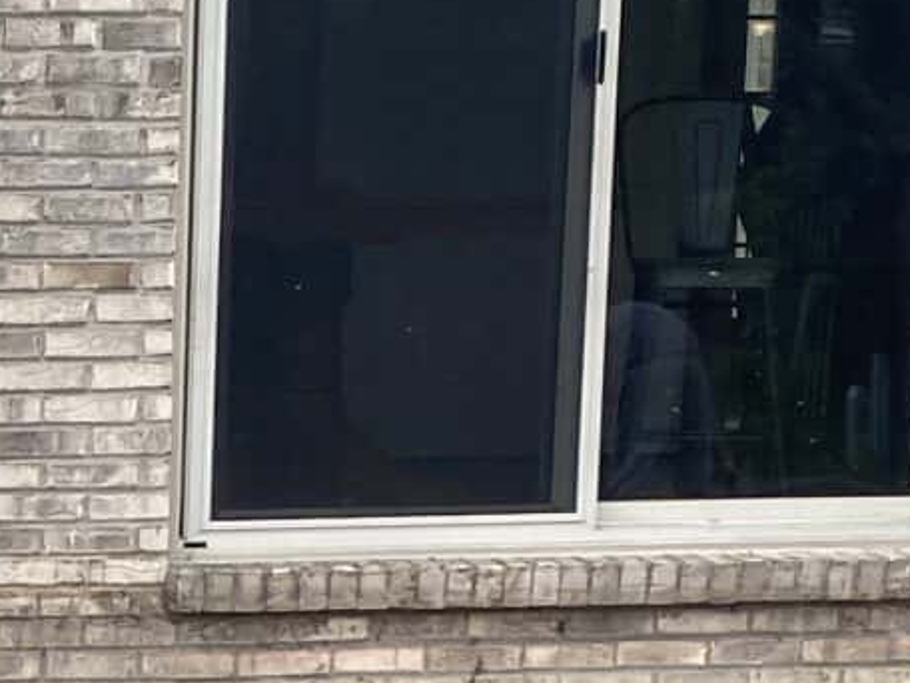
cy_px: 993
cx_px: -148
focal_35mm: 146
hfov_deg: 13.2
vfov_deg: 9.9
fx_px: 3838
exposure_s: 1/690
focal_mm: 4.25
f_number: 1.8
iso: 32
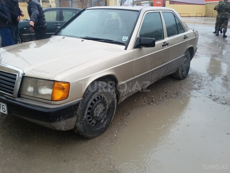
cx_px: 115
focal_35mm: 31
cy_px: 86
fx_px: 206
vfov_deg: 45.4
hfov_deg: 58.4
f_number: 2.2
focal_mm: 3.3
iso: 50
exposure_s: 1/105
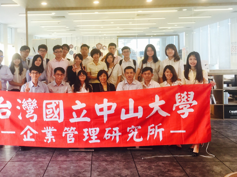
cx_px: 85
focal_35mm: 39
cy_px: 64
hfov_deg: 47.3
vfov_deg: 36.6
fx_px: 267
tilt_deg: -2.5
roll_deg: -0.4
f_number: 2.2
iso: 40
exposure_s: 1/15
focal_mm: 4.15
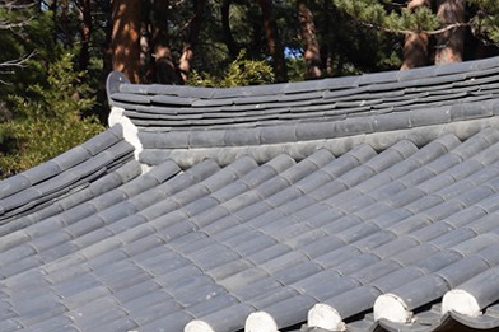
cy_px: 626
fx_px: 1981
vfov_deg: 9.1
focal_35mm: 143
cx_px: 836
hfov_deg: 13.2
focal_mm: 28
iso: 100
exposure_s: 1/100
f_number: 10
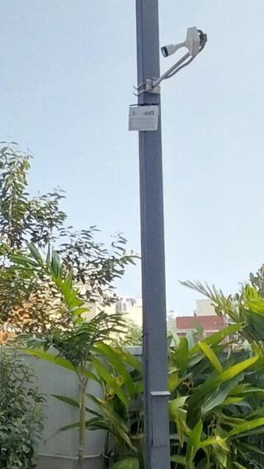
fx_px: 498
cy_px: 261
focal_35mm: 40
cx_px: 70
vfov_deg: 50.4
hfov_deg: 29.3
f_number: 2.2
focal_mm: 1.3
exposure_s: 1/709
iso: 64
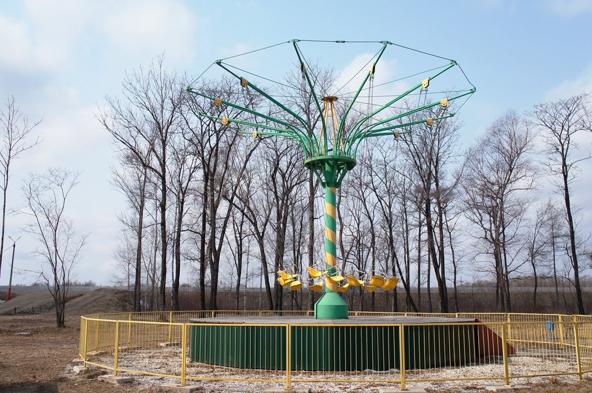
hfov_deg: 55.2
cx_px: 296
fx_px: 567
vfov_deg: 38.3
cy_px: 196
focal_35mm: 34
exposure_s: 1/500
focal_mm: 23
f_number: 8
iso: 200
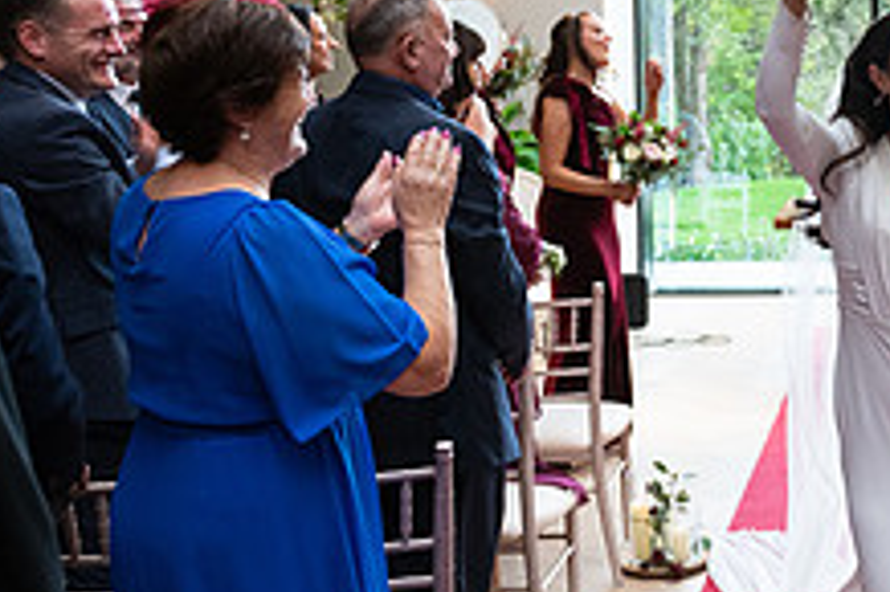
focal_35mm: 64
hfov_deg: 27.7
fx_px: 1581
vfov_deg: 21.1
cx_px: 1057
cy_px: 202
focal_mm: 24
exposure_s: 1/160
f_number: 3.5
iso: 800
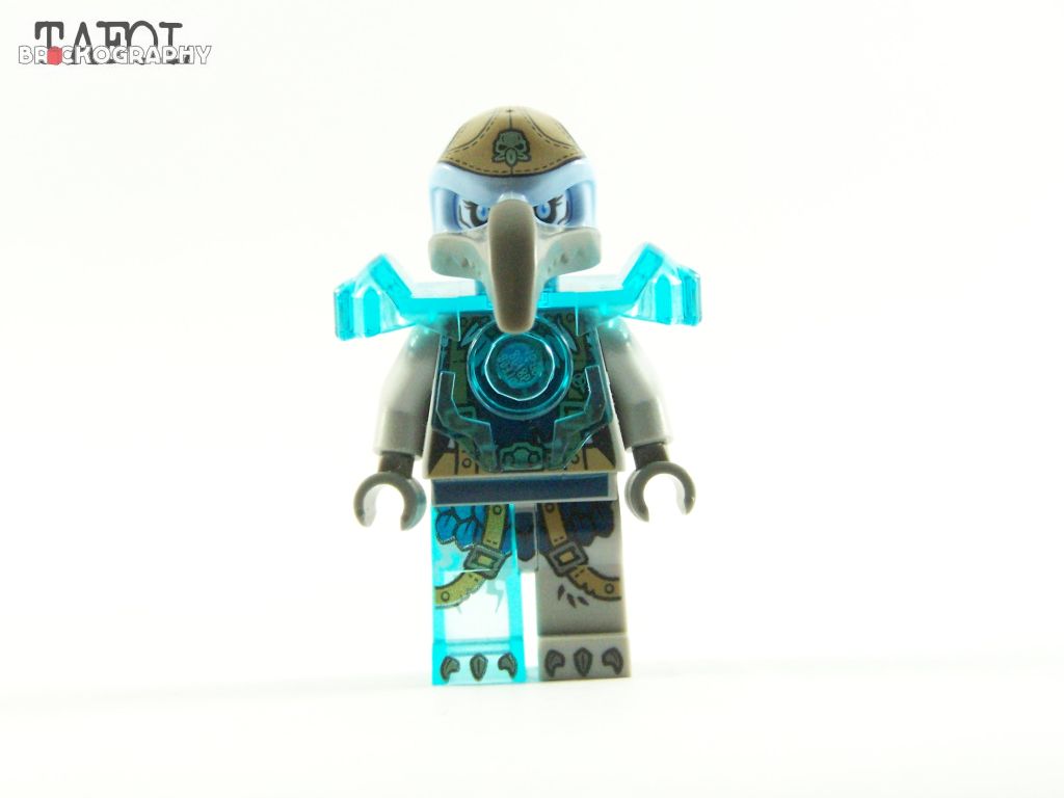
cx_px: 532
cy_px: 399
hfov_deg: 20.9
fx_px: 2889
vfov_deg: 15.7
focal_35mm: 94
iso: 400
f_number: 4
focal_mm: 15.6
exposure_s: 1/60
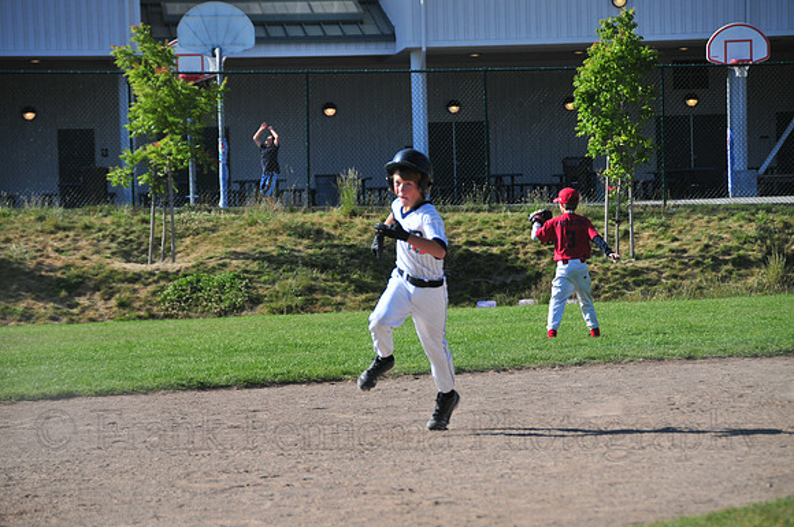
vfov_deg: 7.6
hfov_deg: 11.4
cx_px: 397
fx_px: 3964
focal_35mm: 180
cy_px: 264
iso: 200
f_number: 5.3
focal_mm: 120
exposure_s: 1/1000
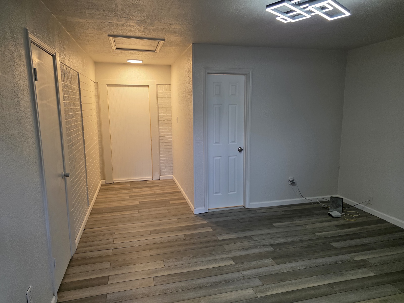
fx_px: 268
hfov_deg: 73.9
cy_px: 152
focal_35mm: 23
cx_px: 202
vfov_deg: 58.9
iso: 160
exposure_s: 1/120
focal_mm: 6.25
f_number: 1.7
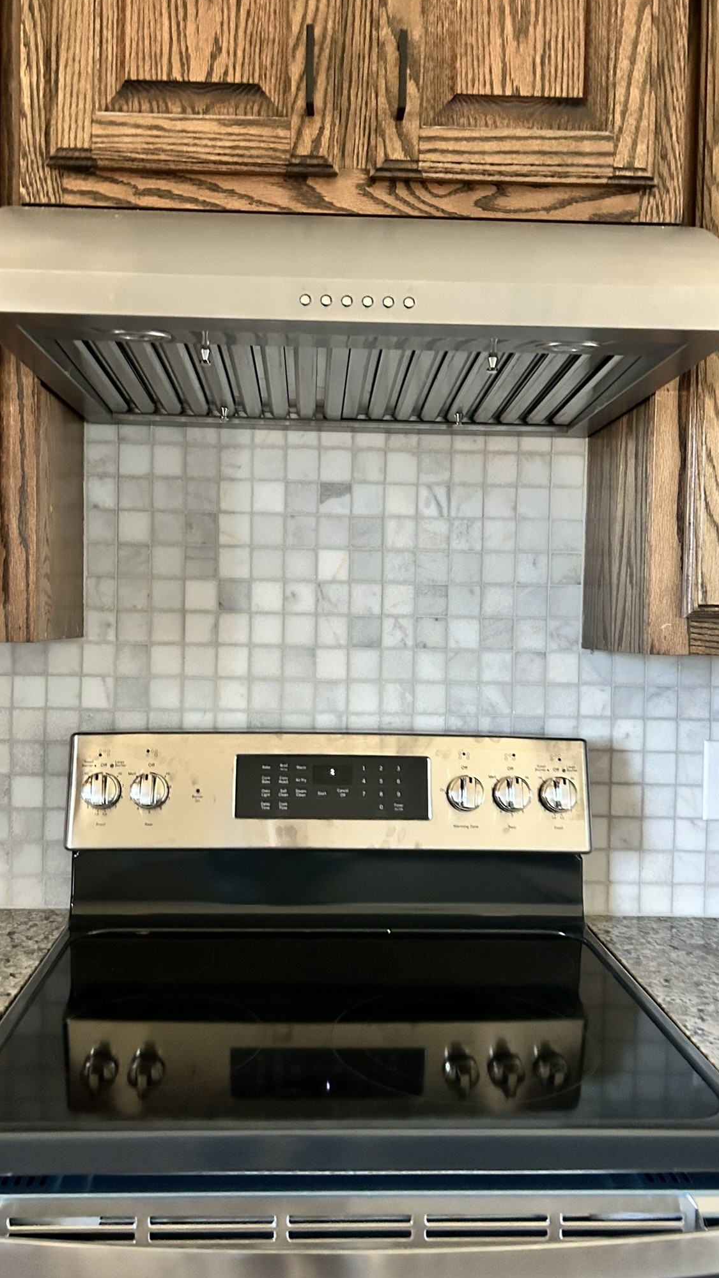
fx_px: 983
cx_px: 327
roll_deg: -3.0
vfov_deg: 66.1
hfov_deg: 40.1
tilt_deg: -3.3
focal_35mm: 29
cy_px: 636
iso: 640
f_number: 1.5
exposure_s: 1/40
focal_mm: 5.7
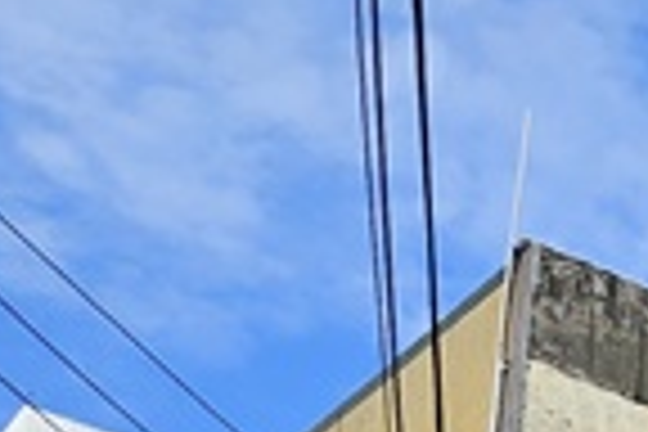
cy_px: 1372
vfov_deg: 7.2
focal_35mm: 166
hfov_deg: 10.3
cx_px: 1665
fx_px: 2988
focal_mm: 5.4
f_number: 1.8
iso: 25
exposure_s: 1/1695
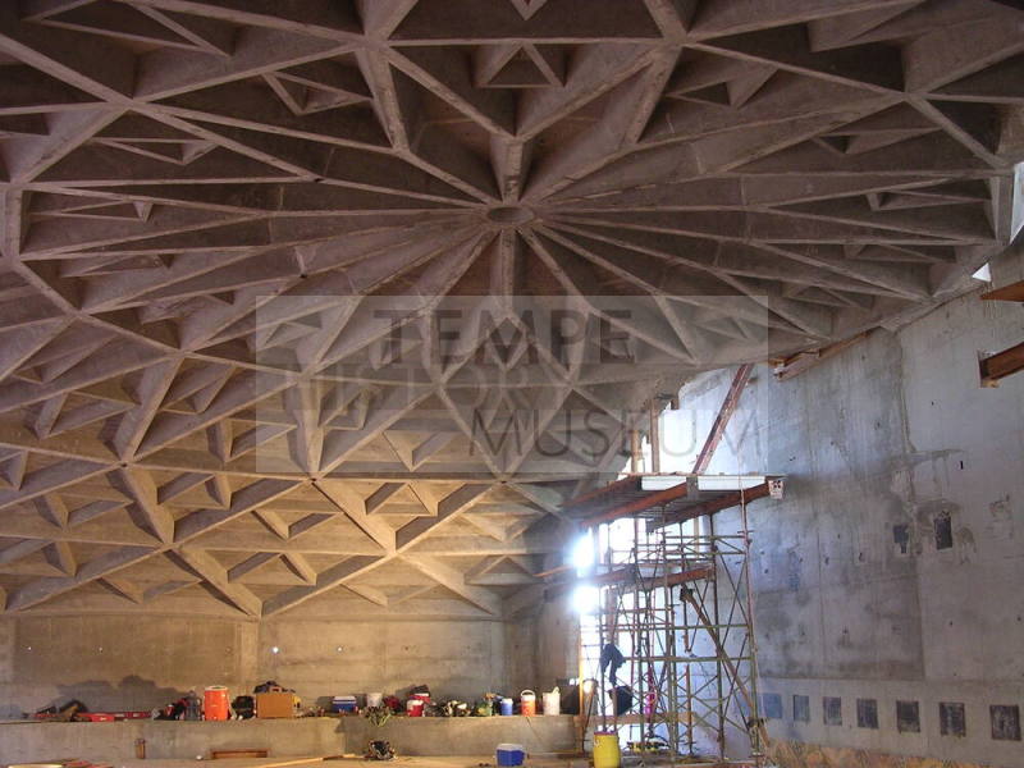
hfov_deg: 49.0
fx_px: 1124
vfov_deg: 37.7
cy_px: 384
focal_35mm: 38
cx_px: 512
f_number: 2.8
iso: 214
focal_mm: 5.8
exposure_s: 1/3.1
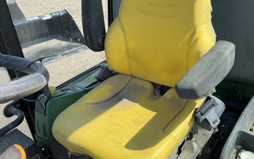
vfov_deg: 32.8
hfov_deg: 49.9
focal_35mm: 39
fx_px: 270
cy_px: 85
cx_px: 160
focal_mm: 3
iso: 25
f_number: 1.8
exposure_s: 1/657
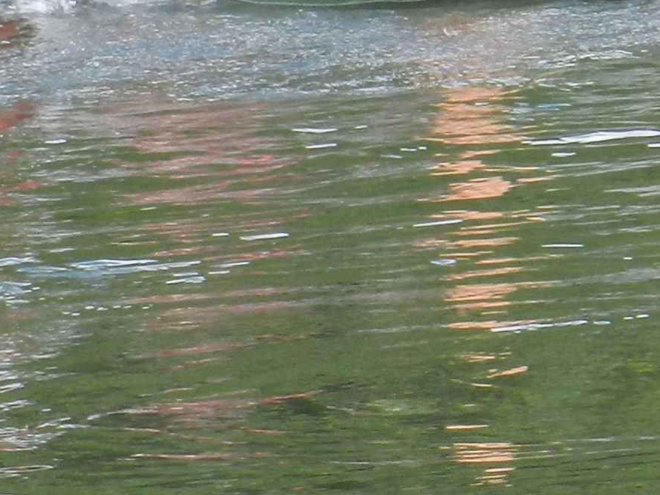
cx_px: 1153
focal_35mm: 521
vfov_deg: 2.8
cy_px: -202
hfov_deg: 3.8
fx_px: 9932
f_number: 4.8
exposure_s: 1/125
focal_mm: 20.5
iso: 160
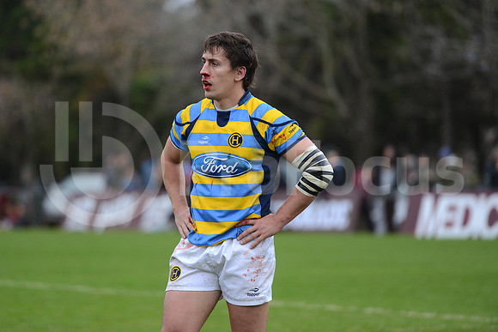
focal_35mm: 200
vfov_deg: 6.9
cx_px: 249
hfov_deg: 10.3
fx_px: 2767
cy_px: 166
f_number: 2.8
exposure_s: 1/500
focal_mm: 200
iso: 1250
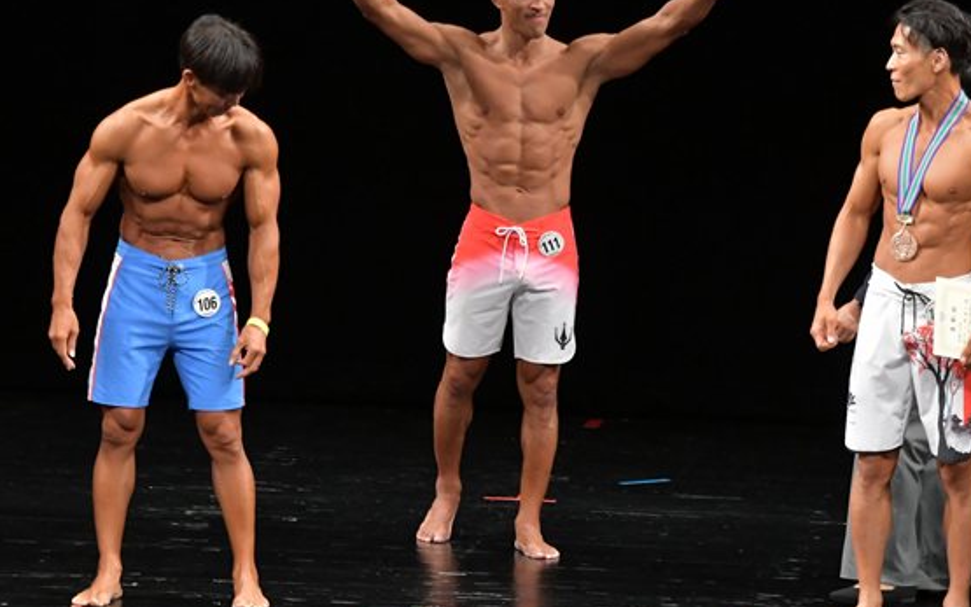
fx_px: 8469
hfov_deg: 6.6
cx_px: 466
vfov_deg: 4.1
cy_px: 217
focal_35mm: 320
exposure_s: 1/400
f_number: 5.6
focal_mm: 150
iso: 3200
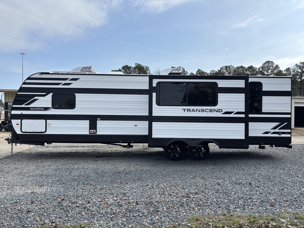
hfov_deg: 67.3
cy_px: 114
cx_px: 152
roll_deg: -1.0
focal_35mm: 26
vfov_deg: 53.1
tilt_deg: -0.5
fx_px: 228
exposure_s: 1/4255
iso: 50
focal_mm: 5.96
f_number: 1.6
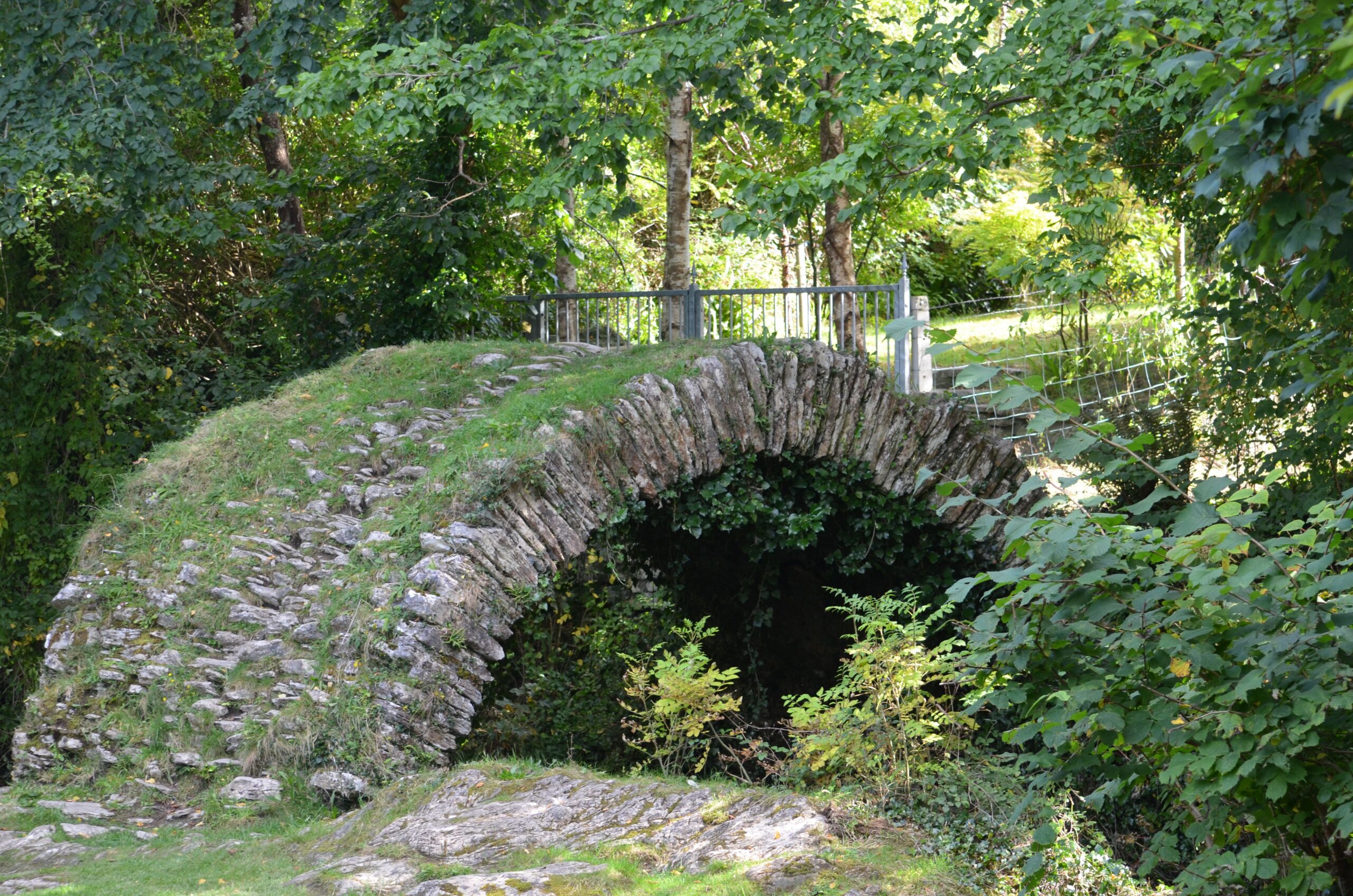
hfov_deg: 19.0
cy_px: 448
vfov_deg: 12.6
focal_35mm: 108
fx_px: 4051
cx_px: 676
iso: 320
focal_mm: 72
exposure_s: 1/125
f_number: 5.6
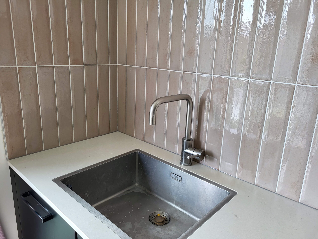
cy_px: 120
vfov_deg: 53.1
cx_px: 159
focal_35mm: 26
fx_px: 239
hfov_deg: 67.3
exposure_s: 1/100
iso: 50
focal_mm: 5.4
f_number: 1.8
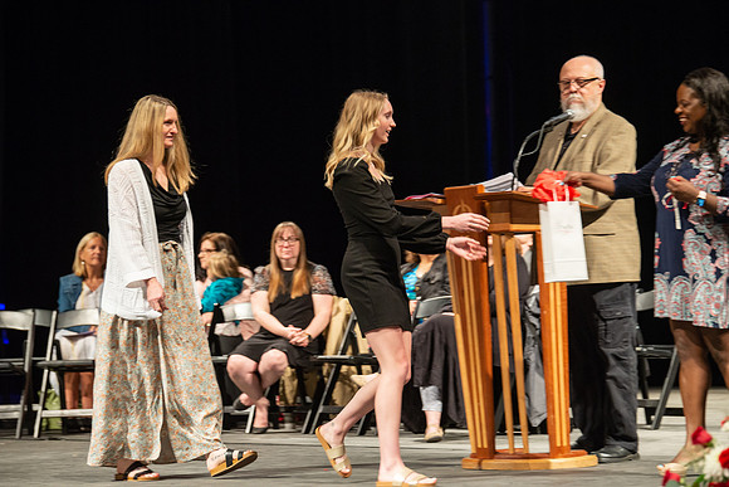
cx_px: 364
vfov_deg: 9.5
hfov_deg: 14.2
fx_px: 2937
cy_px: 244
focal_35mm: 145
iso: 1600
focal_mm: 145
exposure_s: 1/100
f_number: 4
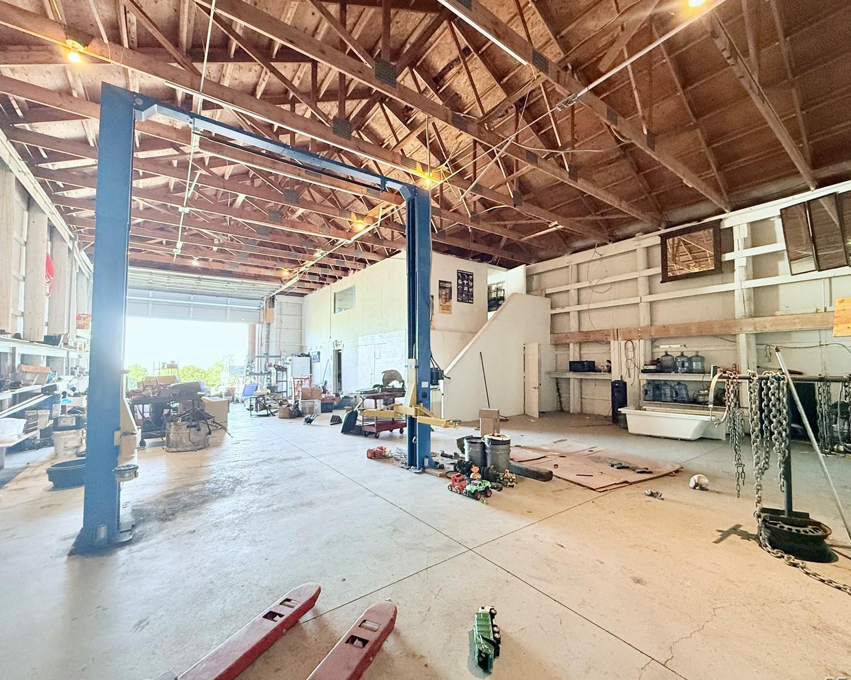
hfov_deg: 96.7
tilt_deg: +4.5
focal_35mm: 15
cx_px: 452
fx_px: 378
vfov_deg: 84.0
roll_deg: +0.1
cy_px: 346
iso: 320
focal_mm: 2.22
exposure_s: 1/60
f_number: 2.2
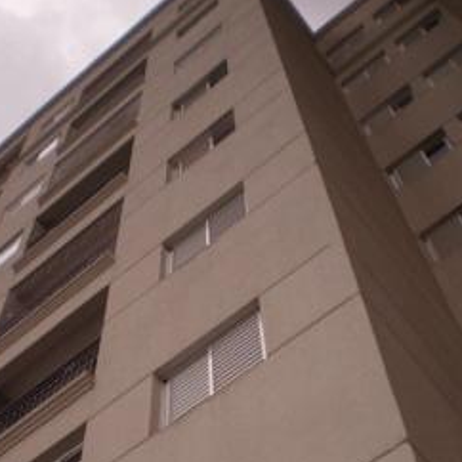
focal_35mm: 59
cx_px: 174
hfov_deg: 29.0
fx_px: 891
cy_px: 380
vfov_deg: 28.4
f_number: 3.1
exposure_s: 1/1000
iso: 64
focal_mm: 6.3
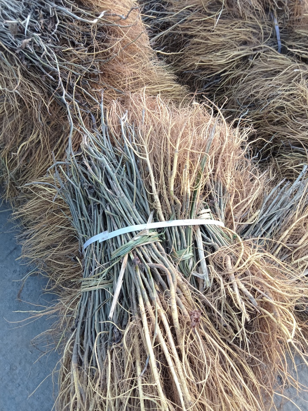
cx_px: 154
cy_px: 206
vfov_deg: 65.3
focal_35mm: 27
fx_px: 320
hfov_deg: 51.3
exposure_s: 1/33.3
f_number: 2.2
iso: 108
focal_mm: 3.66
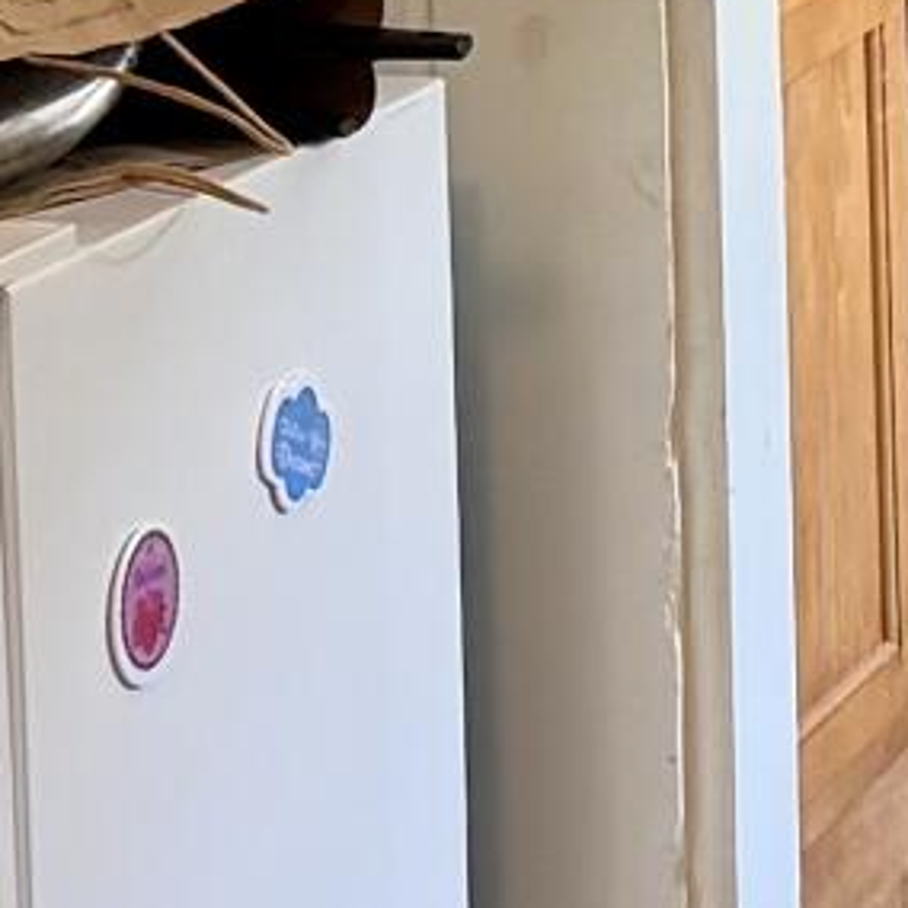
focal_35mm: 224
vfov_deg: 7.7
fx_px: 6648
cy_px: -438
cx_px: 1592
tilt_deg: -8.7
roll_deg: +1.0
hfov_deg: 7.6
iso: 160
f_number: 1.78
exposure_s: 1/60
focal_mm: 6.76
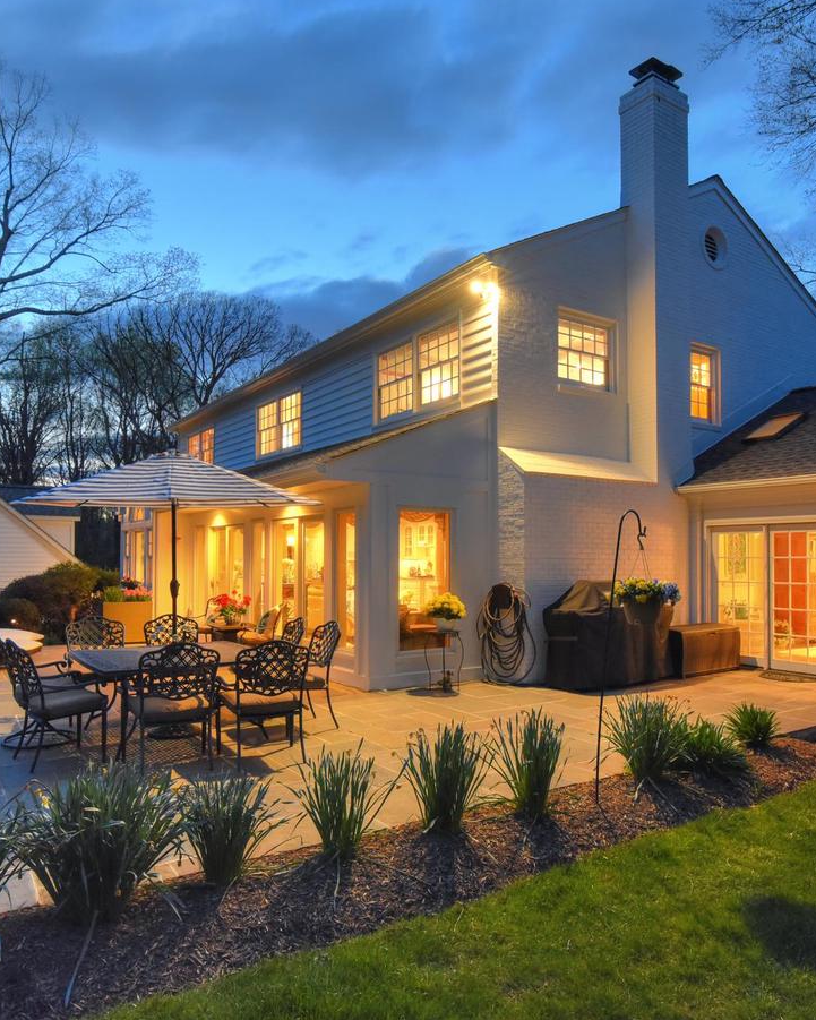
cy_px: 533
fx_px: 724
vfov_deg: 70.2
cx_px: 406
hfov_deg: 58.8
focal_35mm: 24
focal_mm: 16
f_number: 5.6
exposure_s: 1/15
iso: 3200
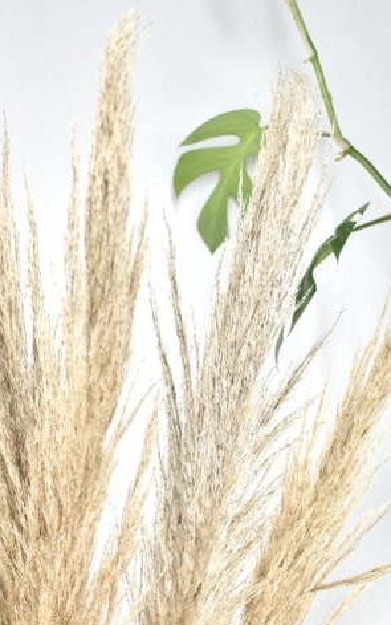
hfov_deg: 20.1
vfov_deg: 31.3
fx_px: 1104
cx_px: 186
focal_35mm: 65
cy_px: 421
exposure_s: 1/60
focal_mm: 25
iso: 100
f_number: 4
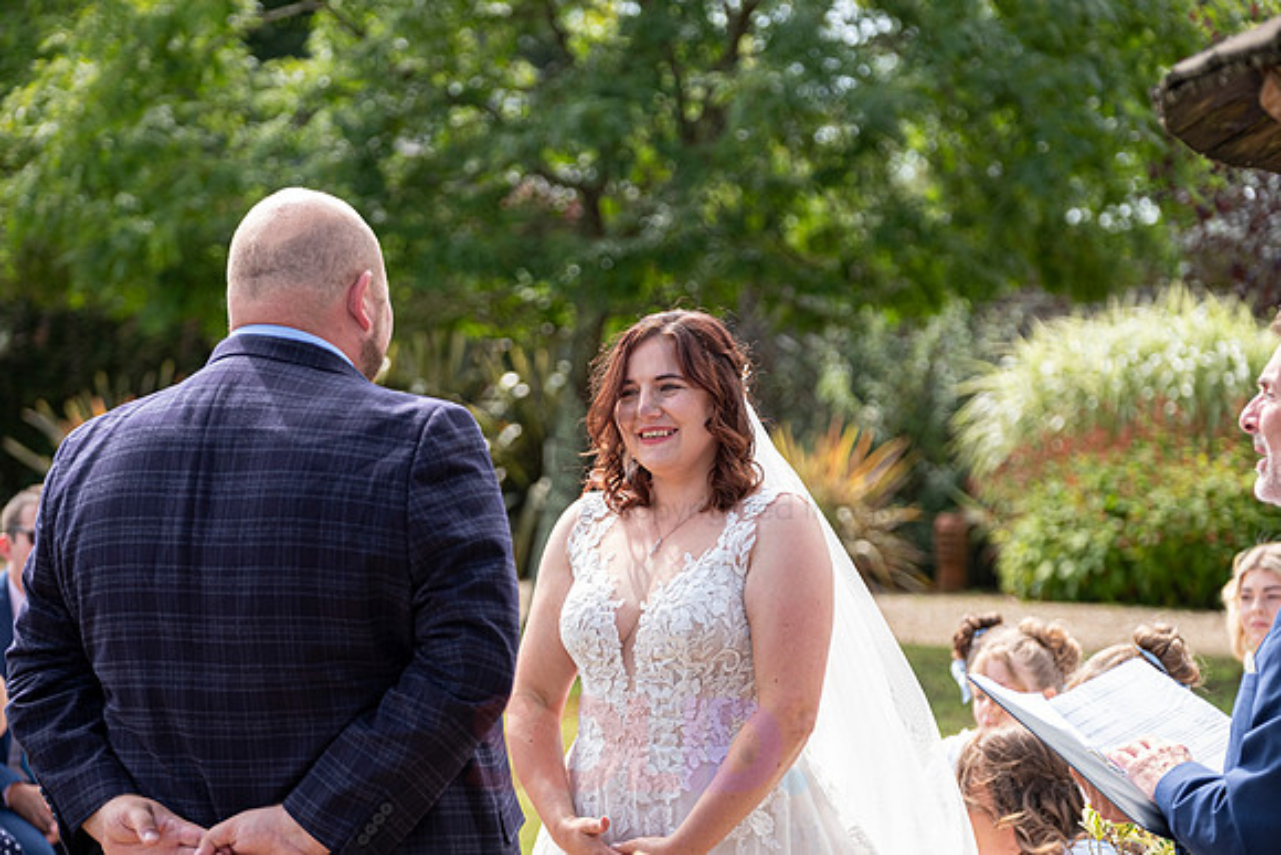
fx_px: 4128
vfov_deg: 11.8
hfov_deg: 17.6
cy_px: 428
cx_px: 640
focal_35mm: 116
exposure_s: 1/640
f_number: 3.2
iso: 200
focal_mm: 77.3
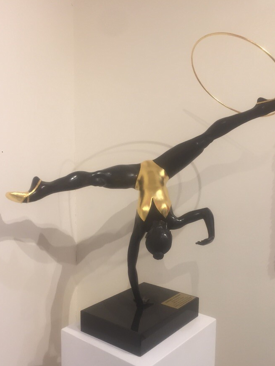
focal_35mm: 34
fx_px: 360
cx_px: 144
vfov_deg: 53.8
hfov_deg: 41.8
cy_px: 206
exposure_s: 1/33
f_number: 2.2
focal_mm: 4.15
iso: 80
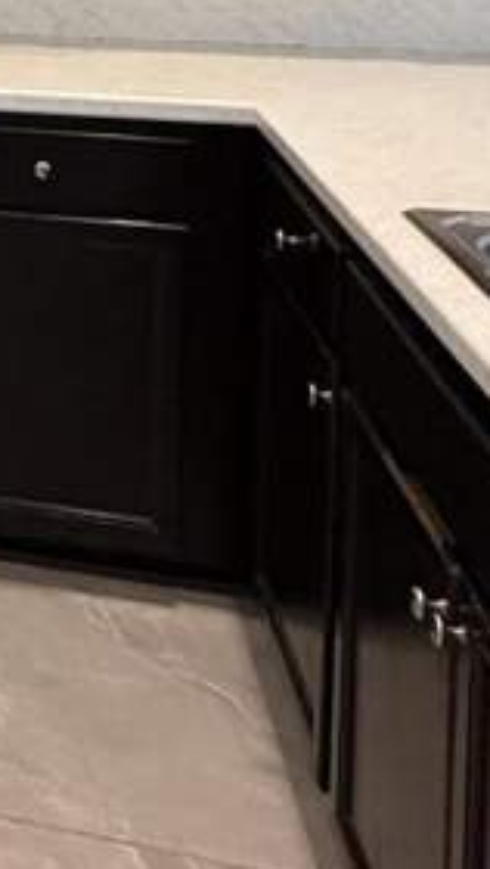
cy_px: -96
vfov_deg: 31.7
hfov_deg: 16.6
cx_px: -437
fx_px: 1336
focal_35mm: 58
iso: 400
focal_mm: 2.22
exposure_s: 1/60
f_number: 2.2
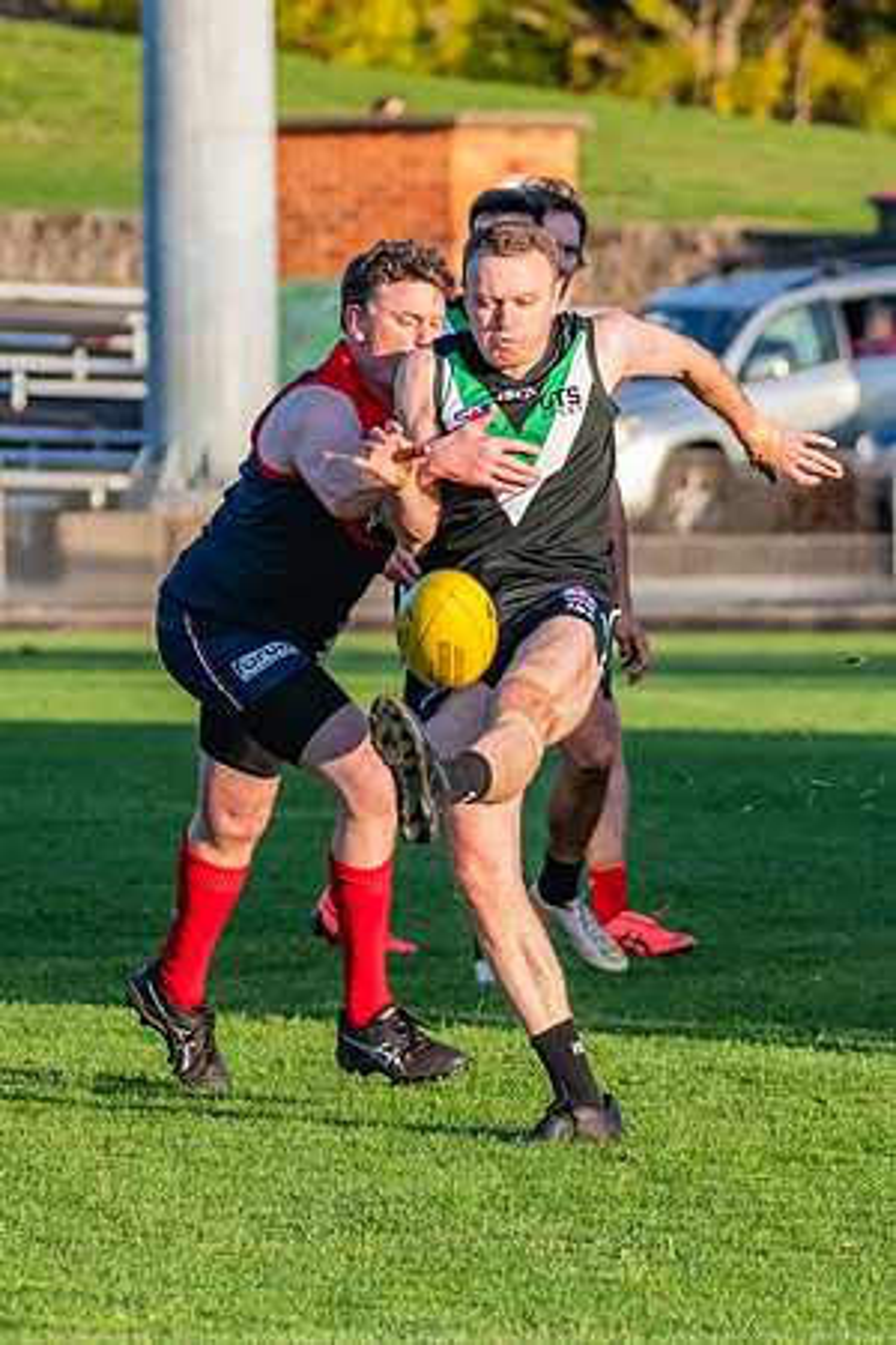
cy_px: 579
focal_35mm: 441
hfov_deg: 3.1
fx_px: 16479
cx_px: 578
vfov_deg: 4.7
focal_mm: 190
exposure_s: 1/1600
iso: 800
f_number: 5.6
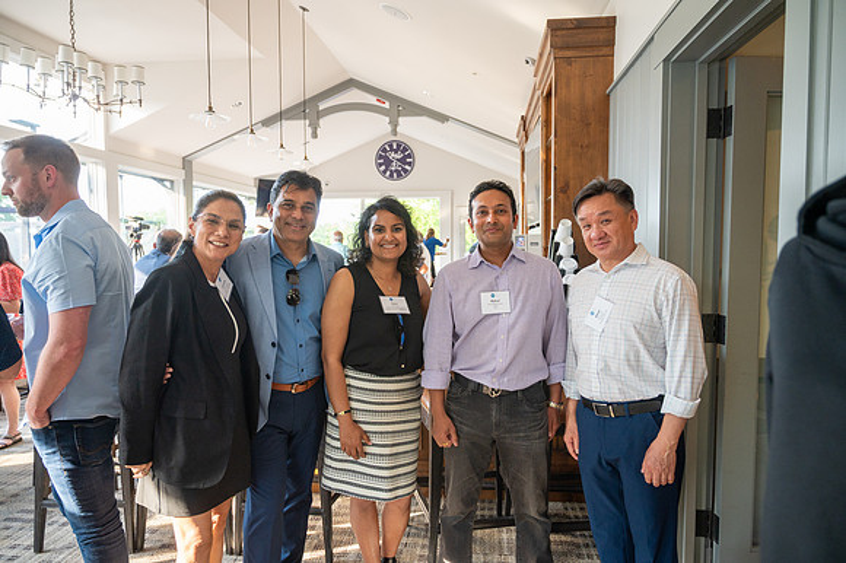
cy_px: 282
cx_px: 423
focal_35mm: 24
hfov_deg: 73.8
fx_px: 564
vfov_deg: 53.1
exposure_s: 1/125
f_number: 4
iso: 640
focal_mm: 24
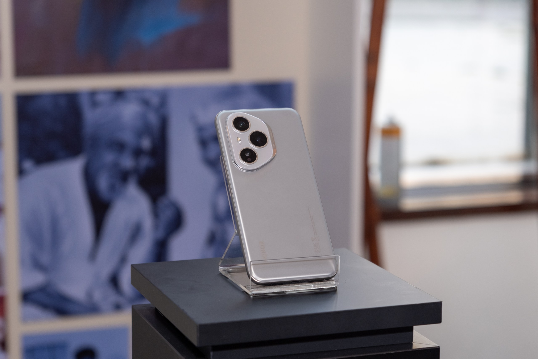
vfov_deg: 14.6
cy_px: 155
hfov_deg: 21.8
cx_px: 292
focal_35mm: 94
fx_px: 1397
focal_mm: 47.6
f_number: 2.8
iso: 200
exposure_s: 1/100
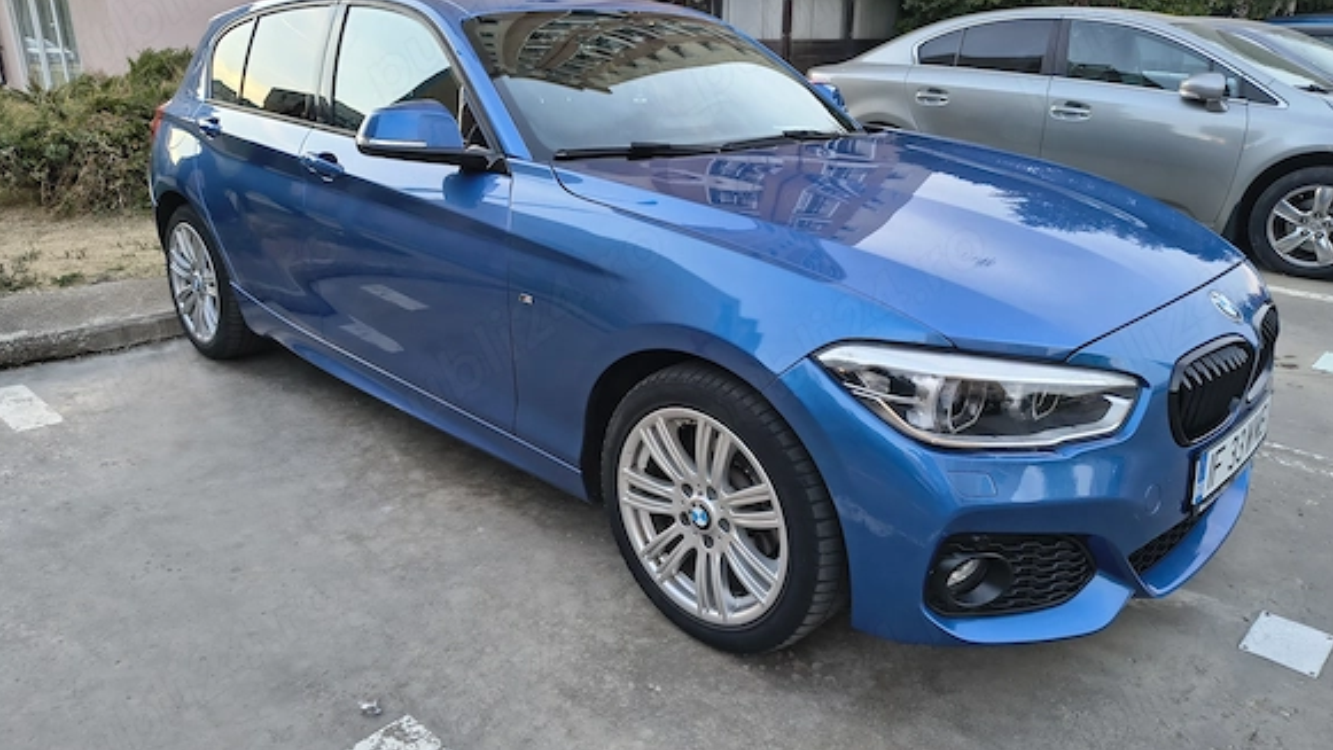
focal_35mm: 27
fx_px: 954
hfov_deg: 69.9
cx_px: 675
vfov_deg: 42.9
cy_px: 362
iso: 705
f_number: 1.8
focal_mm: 5.56
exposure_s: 1/100
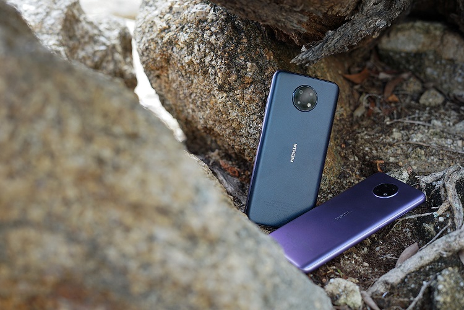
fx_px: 644
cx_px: 232
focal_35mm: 50
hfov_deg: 39.6
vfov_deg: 27.0
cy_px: 155
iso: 125
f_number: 3.5
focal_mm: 50
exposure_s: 1/160
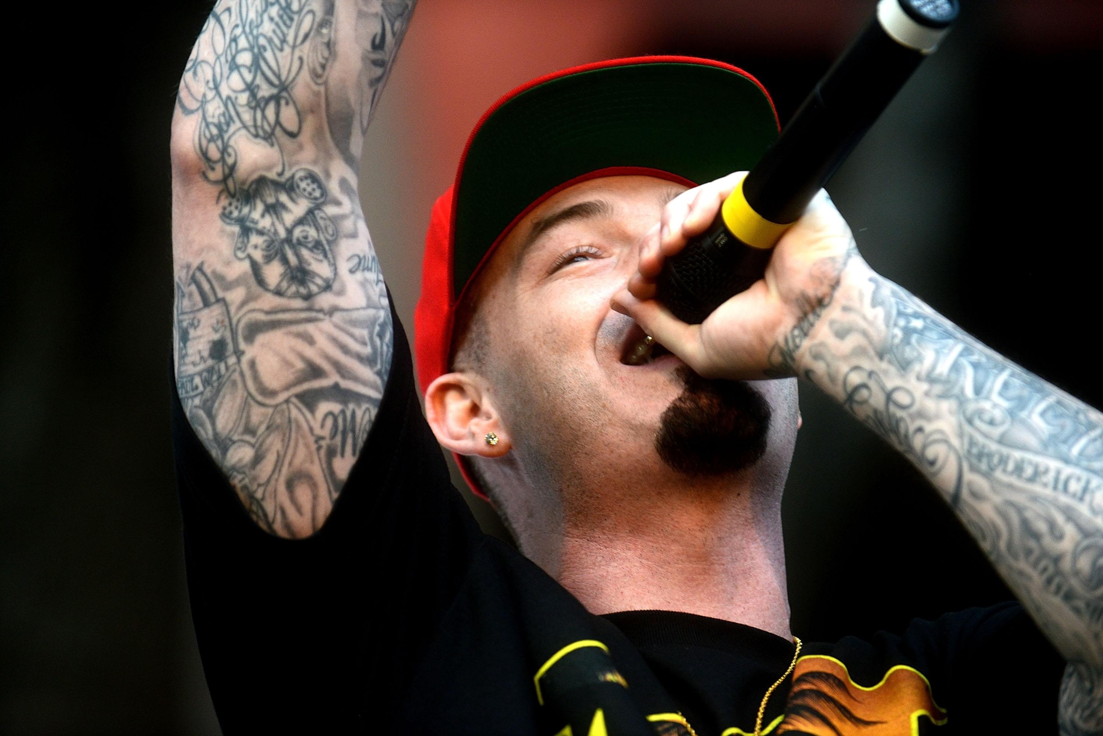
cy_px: 368
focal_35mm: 200
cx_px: 552
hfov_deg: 10.3
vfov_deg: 6.9
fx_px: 6129
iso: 1000
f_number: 3.5
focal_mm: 200
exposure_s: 1/400
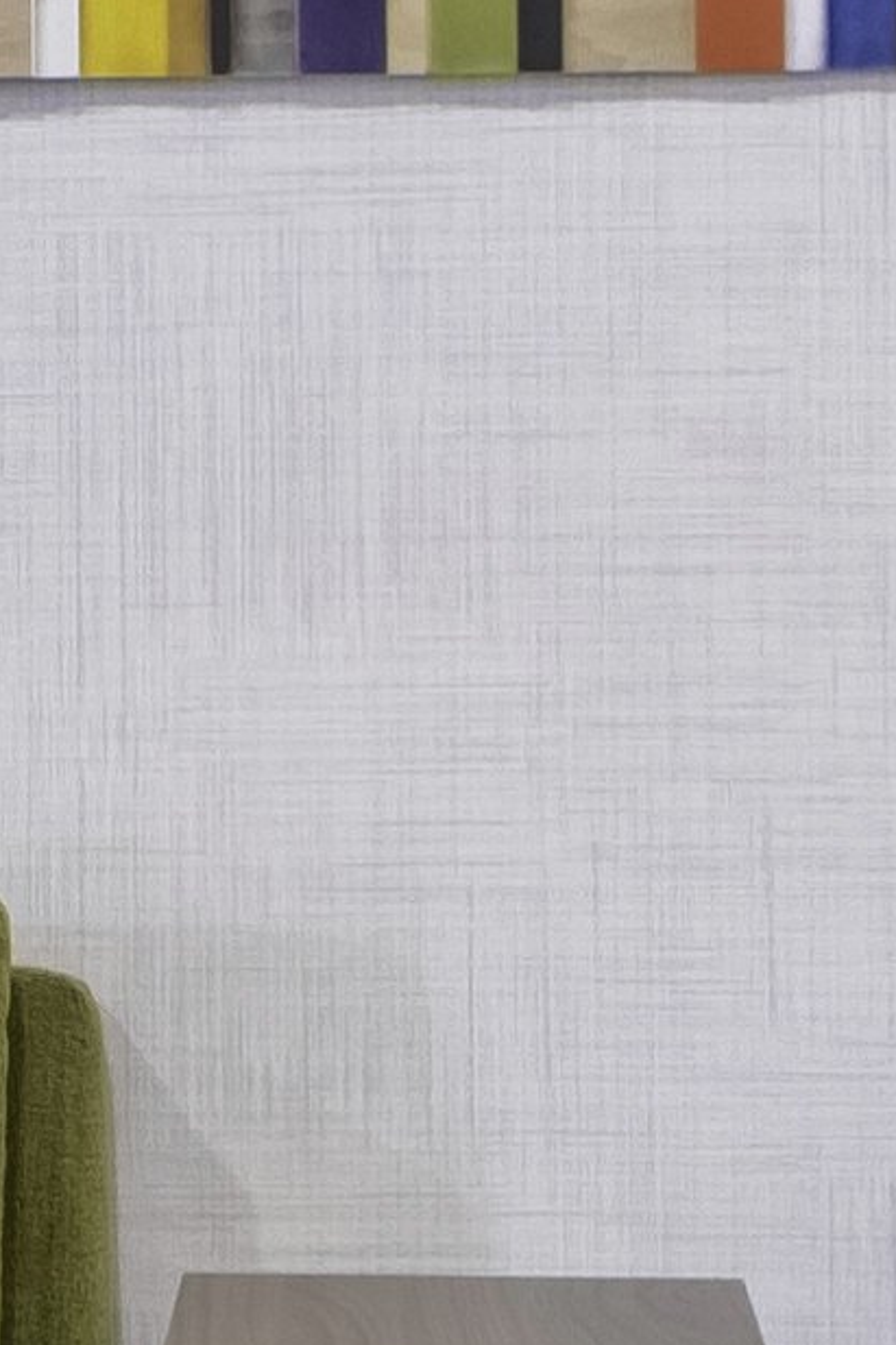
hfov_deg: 7.7
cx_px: -301
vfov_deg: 11.7
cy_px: 397
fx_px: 6536
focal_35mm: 175
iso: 200
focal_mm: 12.3
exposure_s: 1/13
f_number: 11
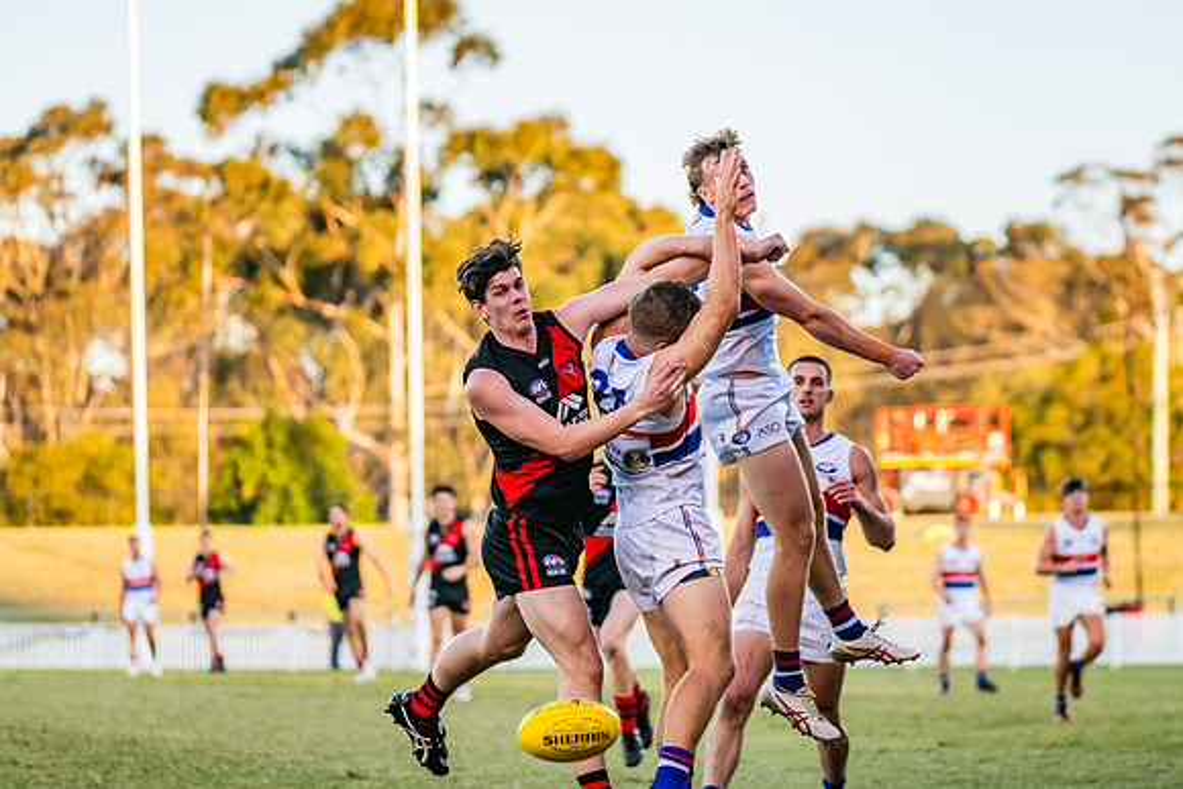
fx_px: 6198
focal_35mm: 189
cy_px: 354
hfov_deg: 10.9
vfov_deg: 7.3
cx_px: 593
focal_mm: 170
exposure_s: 1/1600
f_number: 4
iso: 1800
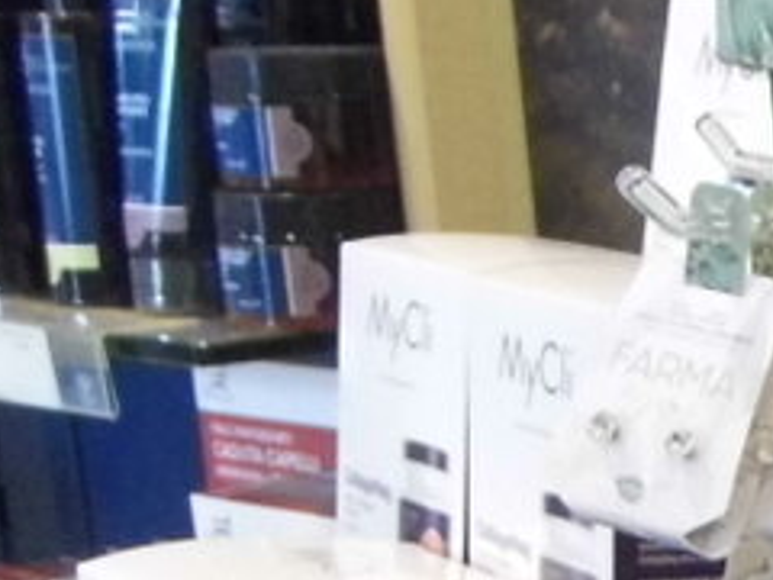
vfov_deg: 11.9
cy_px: 773
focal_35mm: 121
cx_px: 1485
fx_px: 2702
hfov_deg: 14.0
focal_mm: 4.5
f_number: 3.1
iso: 400
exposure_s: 1/25
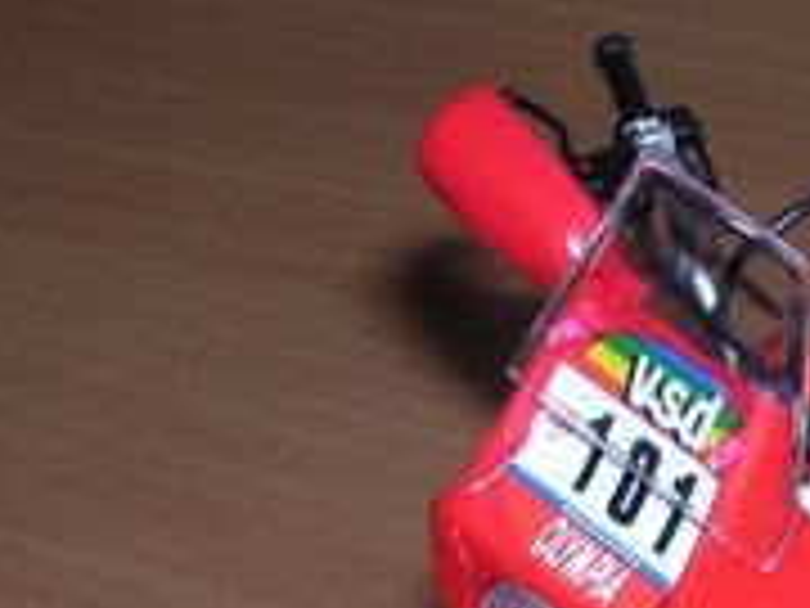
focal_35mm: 164
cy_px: 788
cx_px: 999
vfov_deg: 8.9
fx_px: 3838
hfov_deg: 11.8
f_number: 6.1
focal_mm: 7.1
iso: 100
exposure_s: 1/60.1
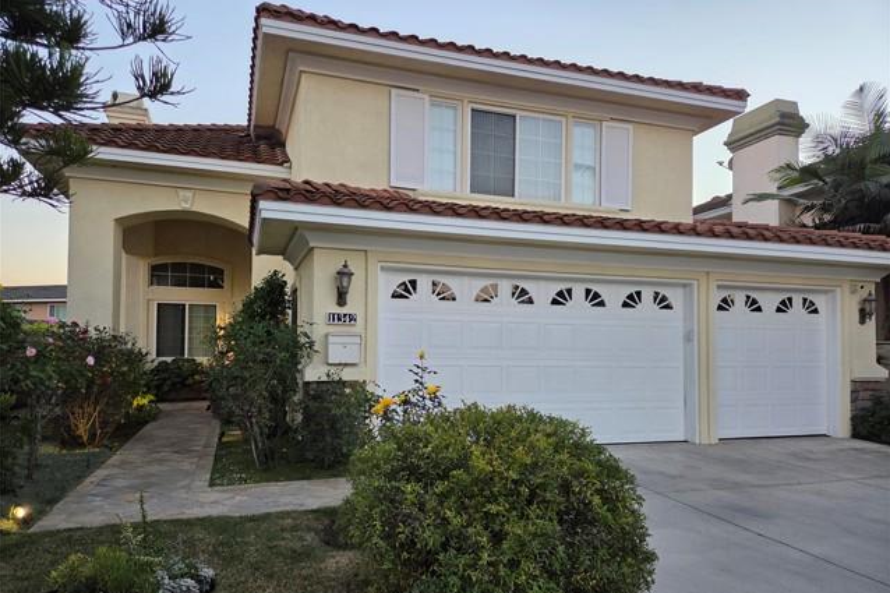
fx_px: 593
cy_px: 324
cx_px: 445
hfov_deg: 73.8
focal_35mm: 24
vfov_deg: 53.0
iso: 80
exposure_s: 1/120
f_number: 1.8
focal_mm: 5.4
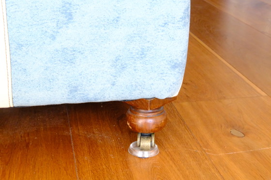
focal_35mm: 53
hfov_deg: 37.5
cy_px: 90
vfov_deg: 25.5
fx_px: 399
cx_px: 136
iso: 12800
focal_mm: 35
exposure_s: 1/34
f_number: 16
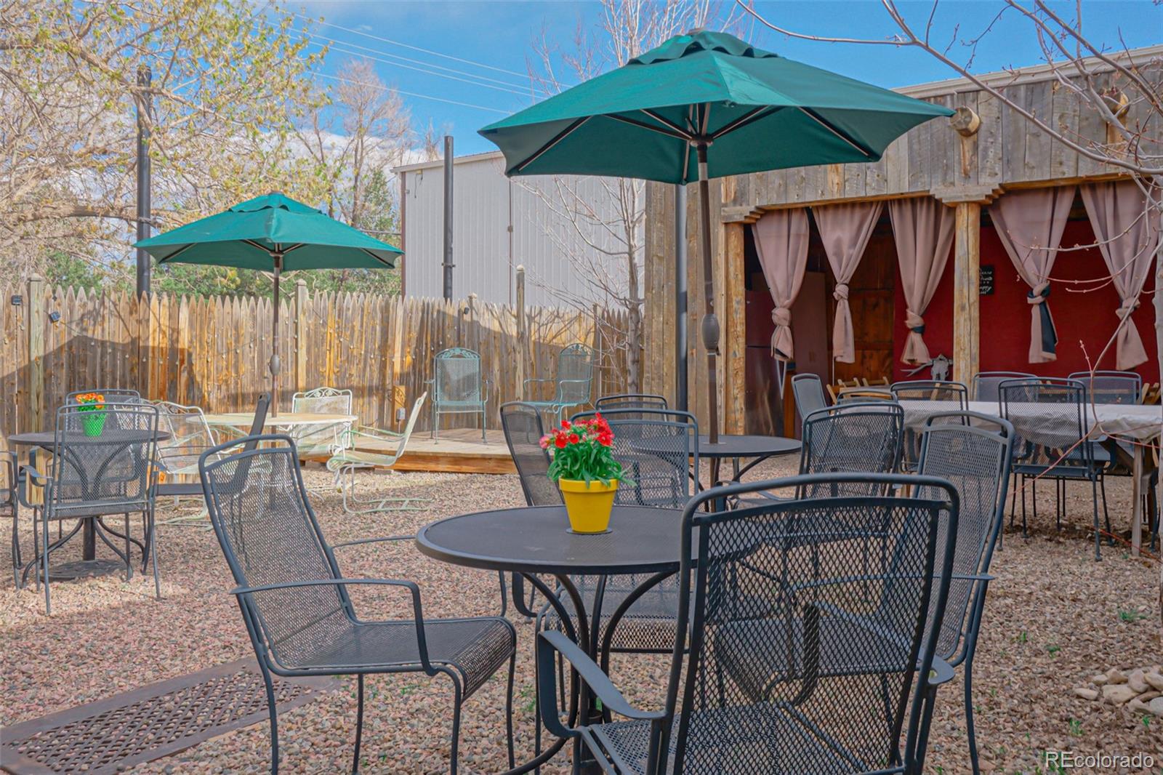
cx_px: 582
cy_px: 388
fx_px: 937
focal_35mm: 29
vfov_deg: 44.9
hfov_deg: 63.7
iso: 400
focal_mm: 29
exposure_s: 1/100
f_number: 13
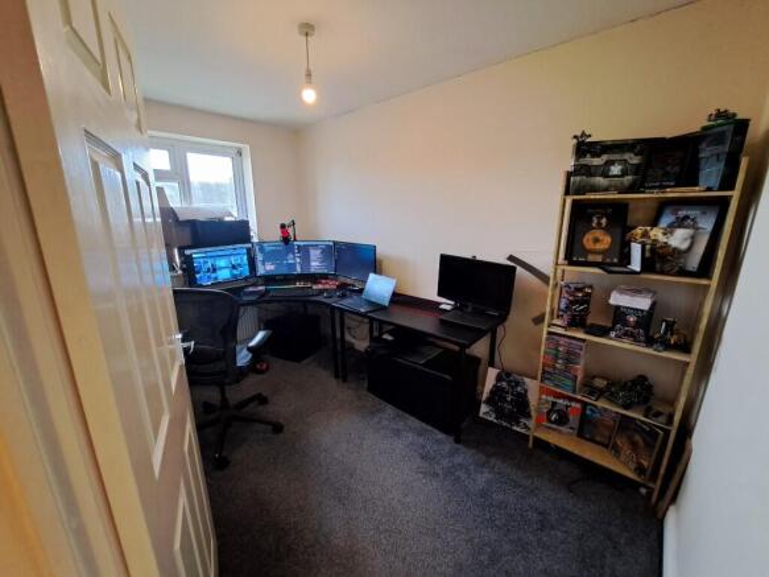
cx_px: 384
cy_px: 288
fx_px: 289
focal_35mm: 13
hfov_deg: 106.2
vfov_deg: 89.9
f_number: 2.2
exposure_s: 1/25
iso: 200
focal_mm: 1.74
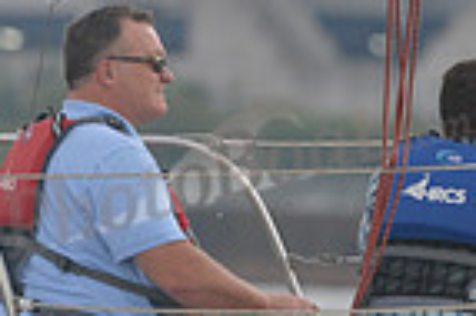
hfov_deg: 1.5
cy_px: 298
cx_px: 646
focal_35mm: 1383
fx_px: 18265
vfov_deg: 1.0
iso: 400
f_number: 6.3
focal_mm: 340
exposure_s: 1/1000
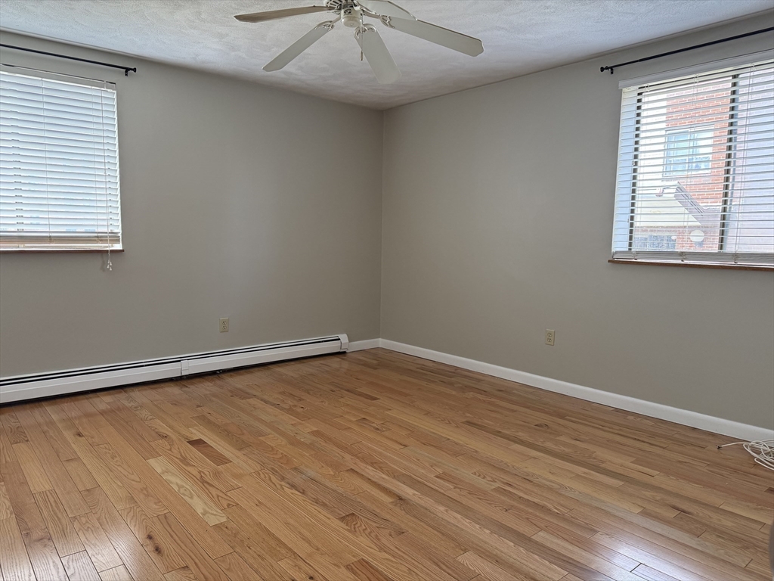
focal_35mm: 24
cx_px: 387
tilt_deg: -5.4
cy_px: 290
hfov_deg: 71.6
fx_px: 537
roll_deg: -0.7
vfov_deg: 56.8
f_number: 1.78
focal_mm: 6.76
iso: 200
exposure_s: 1/89
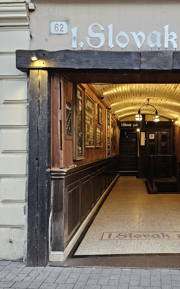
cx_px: 152
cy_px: 146
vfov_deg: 58.1
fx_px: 259
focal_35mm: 33
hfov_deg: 36.6
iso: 500
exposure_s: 1/100
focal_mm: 6.3
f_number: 1.7
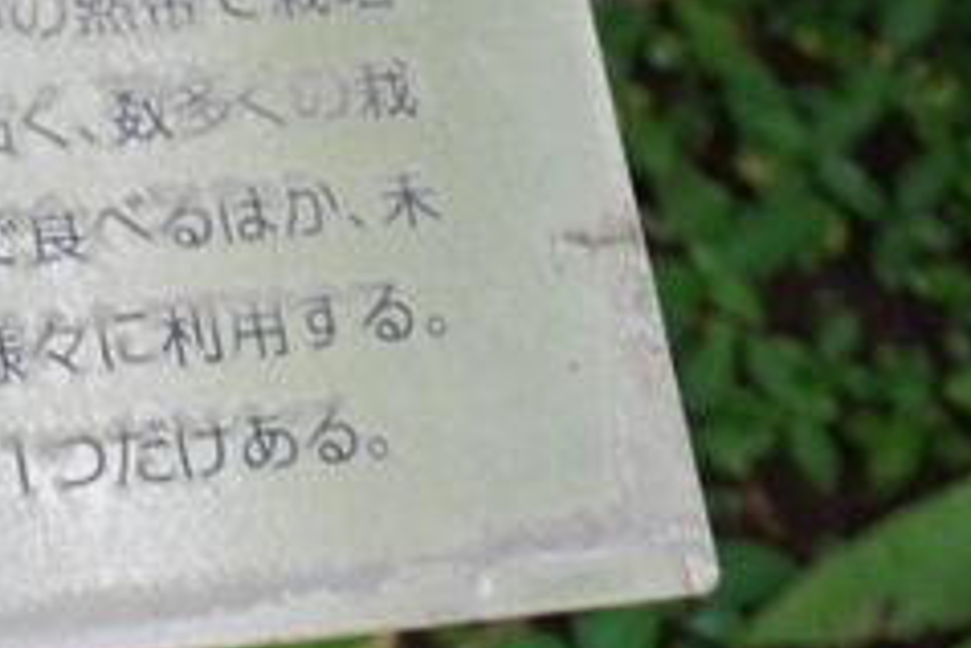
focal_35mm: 159
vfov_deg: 8.1
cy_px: -819
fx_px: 4278
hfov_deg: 11.7
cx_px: -918
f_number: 5
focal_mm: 21
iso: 400
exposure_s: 1/25
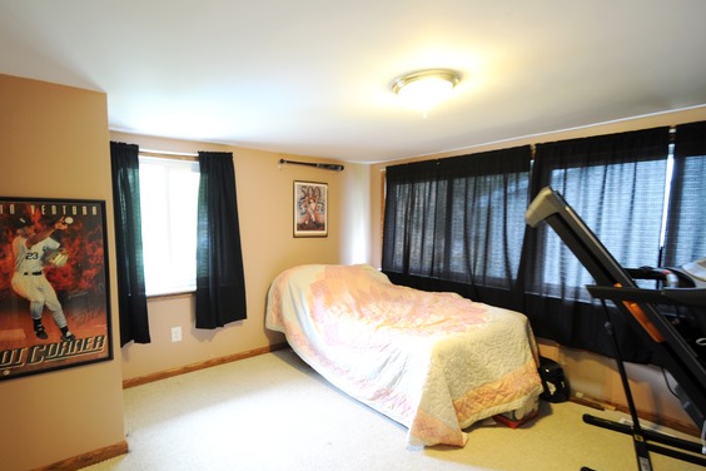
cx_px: 309
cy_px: 239
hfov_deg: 92.8
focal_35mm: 17
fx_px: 333
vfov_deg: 70.4
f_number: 5.6
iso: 200
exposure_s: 1/4
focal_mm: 10
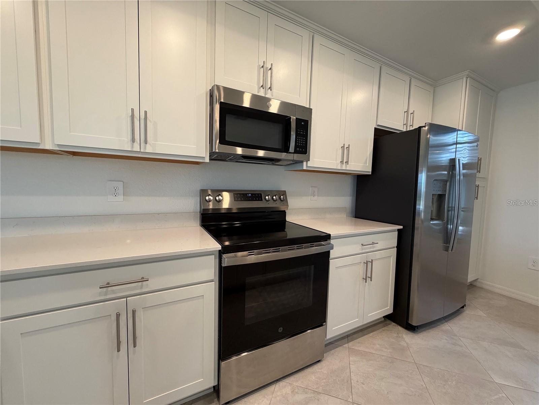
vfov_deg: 85.7
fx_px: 218
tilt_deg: -4.7
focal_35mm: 14
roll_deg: -1.7
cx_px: 270
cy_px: 202
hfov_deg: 102.1
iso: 200
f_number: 2.2
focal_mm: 2.22
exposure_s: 1/120
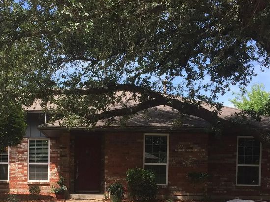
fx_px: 421
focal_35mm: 54
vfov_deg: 26.1
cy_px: 183
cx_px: 86
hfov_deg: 35.2
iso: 32
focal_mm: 4.15
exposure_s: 1/807
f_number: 2.2
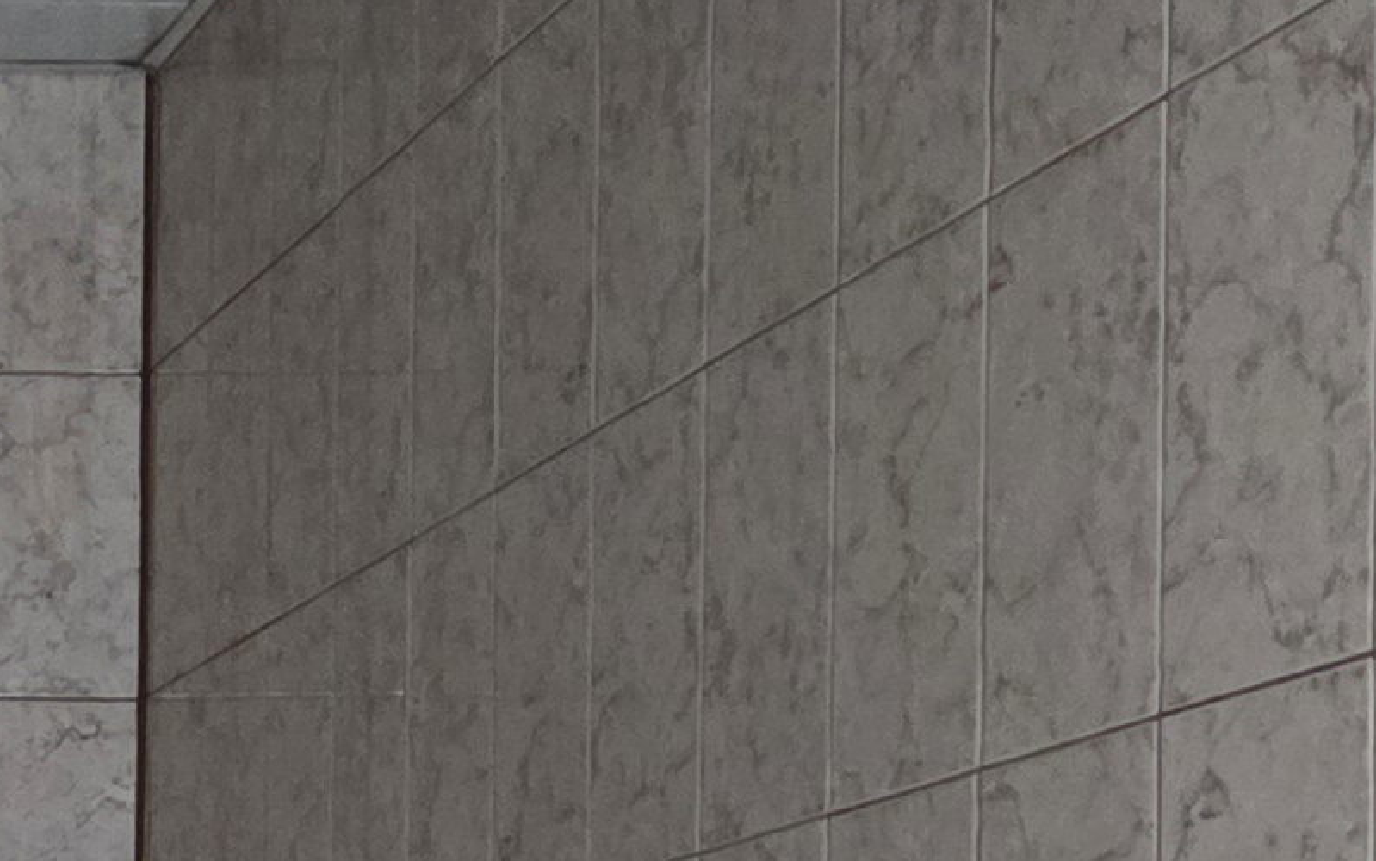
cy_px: 1393
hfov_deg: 15.3
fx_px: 4577
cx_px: -894
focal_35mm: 122
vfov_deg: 10.3
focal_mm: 5.4
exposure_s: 1/33.3
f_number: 1.8
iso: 1600
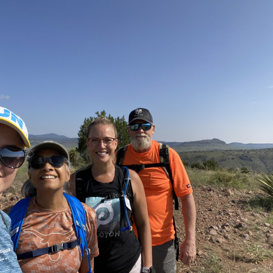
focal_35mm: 28
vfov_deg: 57.3
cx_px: 114
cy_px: 137
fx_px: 250
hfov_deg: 57.0
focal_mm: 2.71
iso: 25
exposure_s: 1/794
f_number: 2.2
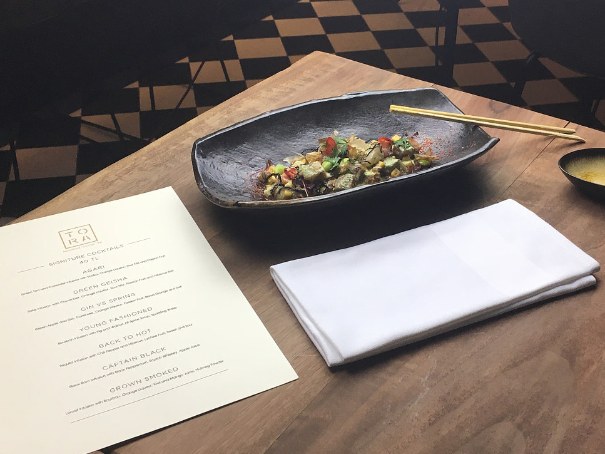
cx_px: 342
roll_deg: -1.7
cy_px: 203
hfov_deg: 39.6
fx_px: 839
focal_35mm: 48
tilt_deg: -33.3
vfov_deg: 30.2
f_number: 2.2
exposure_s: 1/33
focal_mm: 4.15
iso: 25
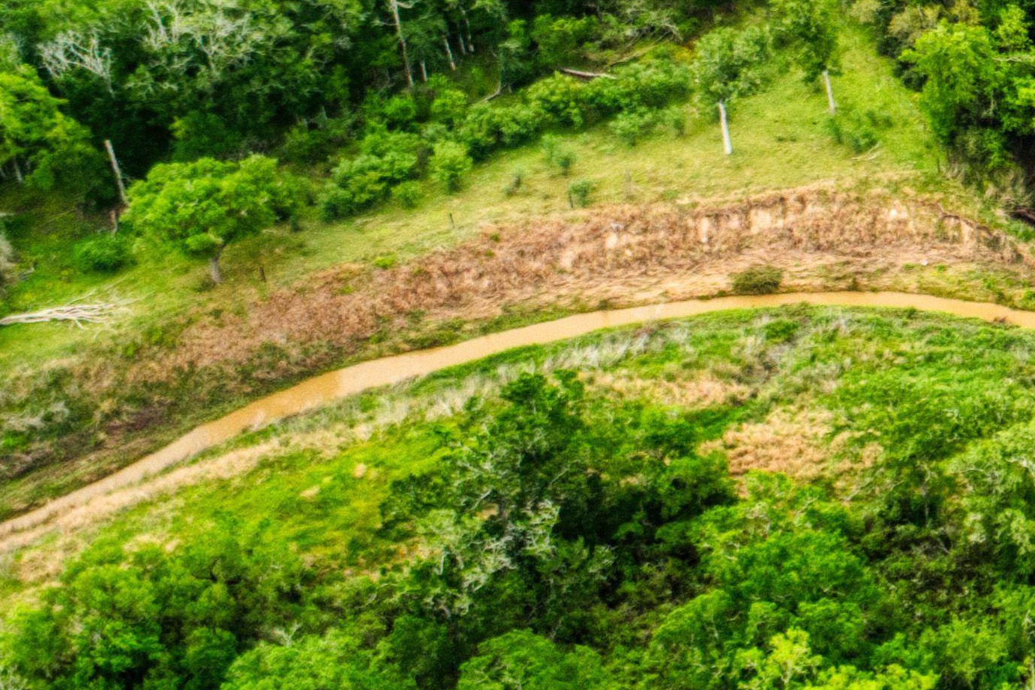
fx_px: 2731
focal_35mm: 95
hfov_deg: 17.9
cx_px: 1762
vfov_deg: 13.3
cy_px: -458
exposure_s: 1/60
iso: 100
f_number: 3.2
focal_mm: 8.8
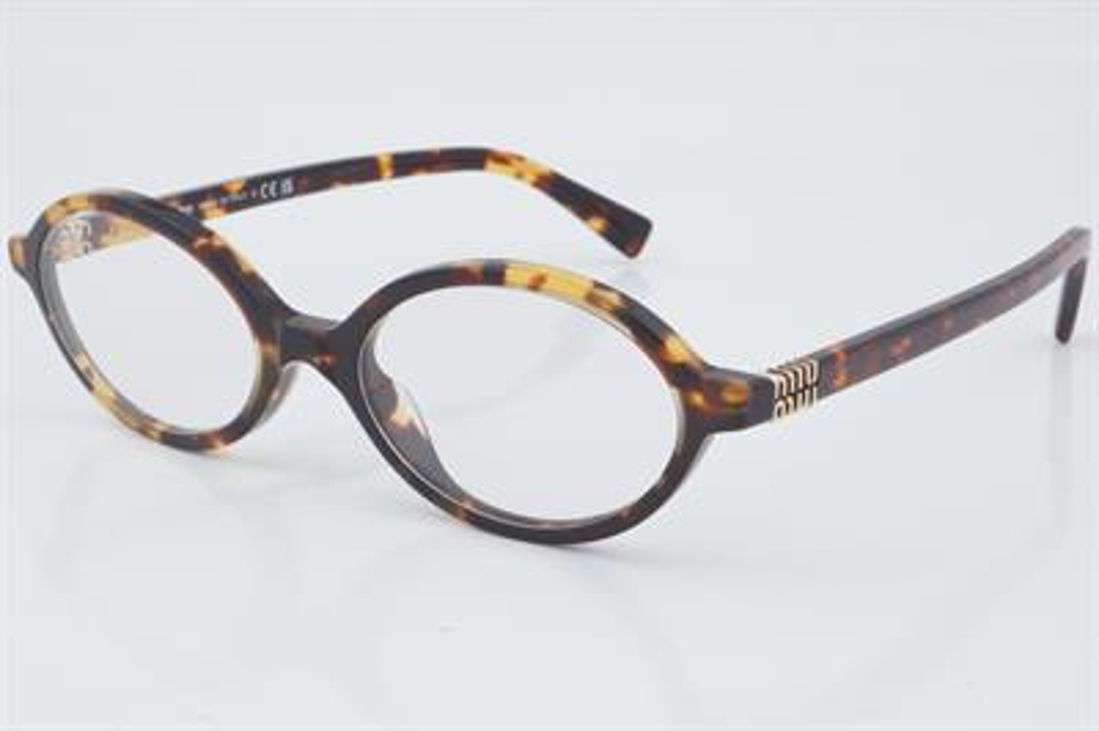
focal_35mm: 75
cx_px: 550
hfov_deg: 27.0
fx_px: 2288
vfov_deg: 18.2
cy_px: 366
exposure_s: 1/3
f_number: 32
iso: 100
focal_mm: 50
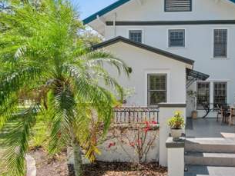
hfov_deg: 69.7
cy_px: 100
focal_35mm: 22
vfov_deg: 60.9
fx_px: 149
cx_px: 184
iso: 200
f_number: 7.1
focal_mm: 7
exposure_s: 1/400
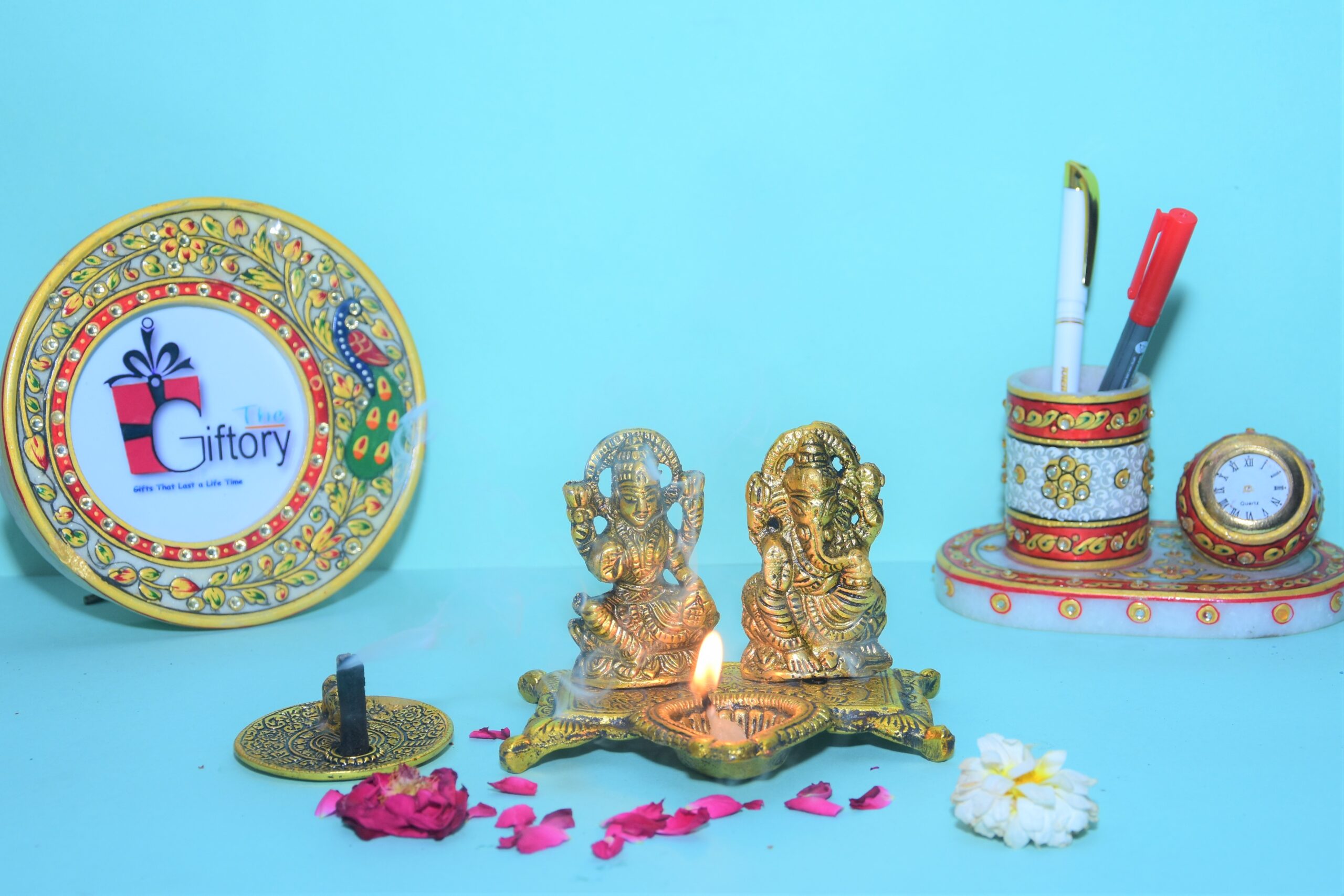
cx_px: 672
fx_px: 2352
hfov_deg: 31.9
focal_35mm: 63
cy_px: 448
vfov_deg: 21.6
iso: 250
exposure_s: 1/125
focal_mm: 42
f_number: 4.8
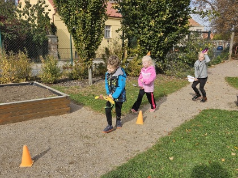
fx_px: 158
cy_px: 89
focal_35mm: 23
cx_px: 119
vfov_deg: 58.8
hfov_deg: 74.0
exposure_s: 1/1250
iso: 25
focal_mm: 5.4
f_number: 1.8
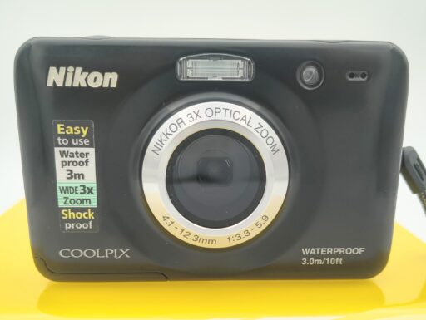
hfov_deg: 71.5
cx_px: 213
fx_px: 296
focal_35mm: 24
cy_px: 160
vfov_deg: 56.9
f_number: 1.8
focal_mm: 5.56
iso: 100
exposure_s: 1/420
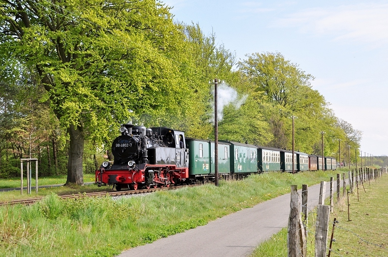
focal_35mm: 75
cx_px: 194
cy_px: 128
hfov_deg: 27.0
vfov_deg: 18.1
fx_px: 807
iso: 400
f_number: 8
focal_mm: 50
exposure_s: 1/640
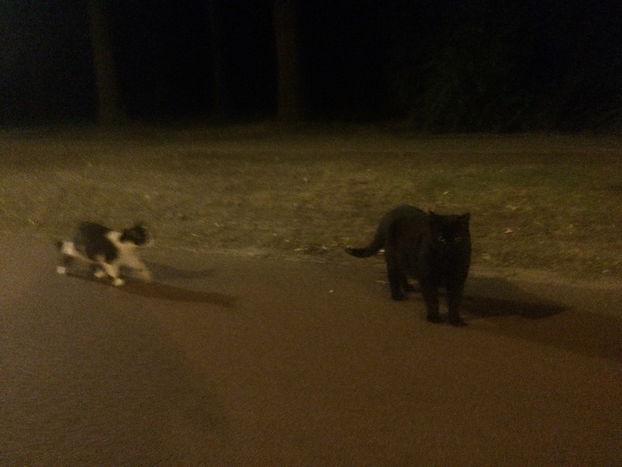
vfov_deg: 48.2
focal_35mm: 29
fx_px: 521
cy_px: 234
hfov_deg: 61.7
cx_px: 311
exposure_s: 1/17
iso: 2000
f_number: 2.2
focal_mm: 4.15
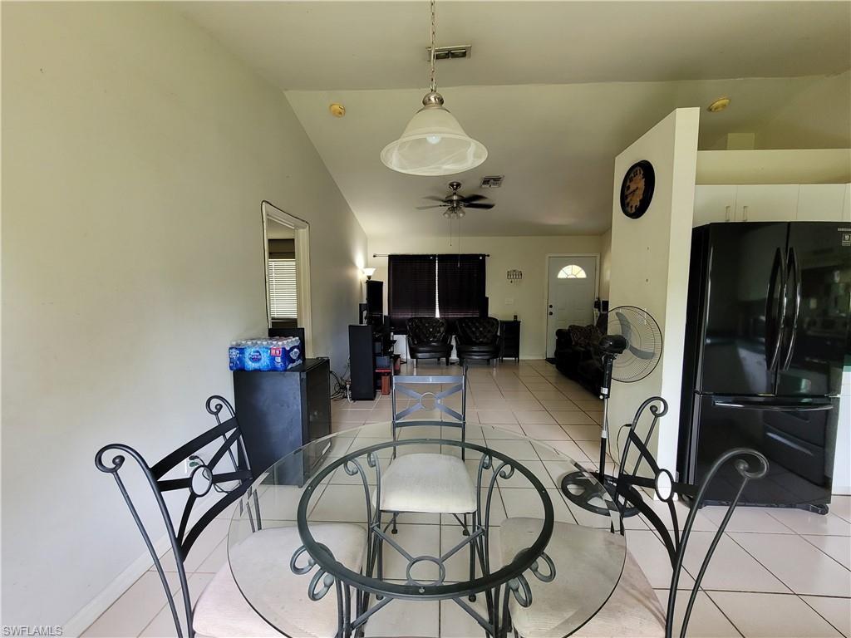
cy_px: 319
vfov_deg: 89.9
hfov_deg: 106.2
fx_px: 320
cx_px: 426
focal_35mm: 13
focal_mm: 2.2
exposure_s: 1/59
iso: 200
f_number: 2.2
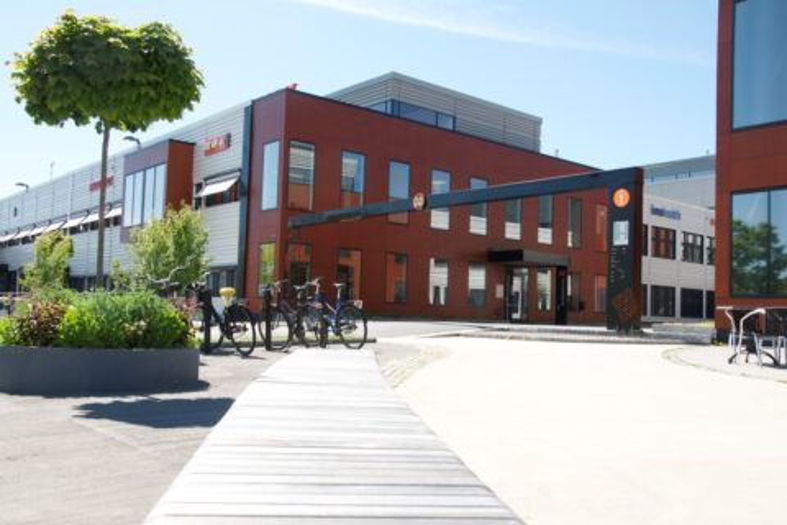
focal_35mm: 33
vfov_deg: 40.0
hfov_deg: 57.2
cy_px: 262
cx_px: 394
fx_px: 721
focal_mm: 22
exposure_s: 1/250
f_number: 8
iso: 200
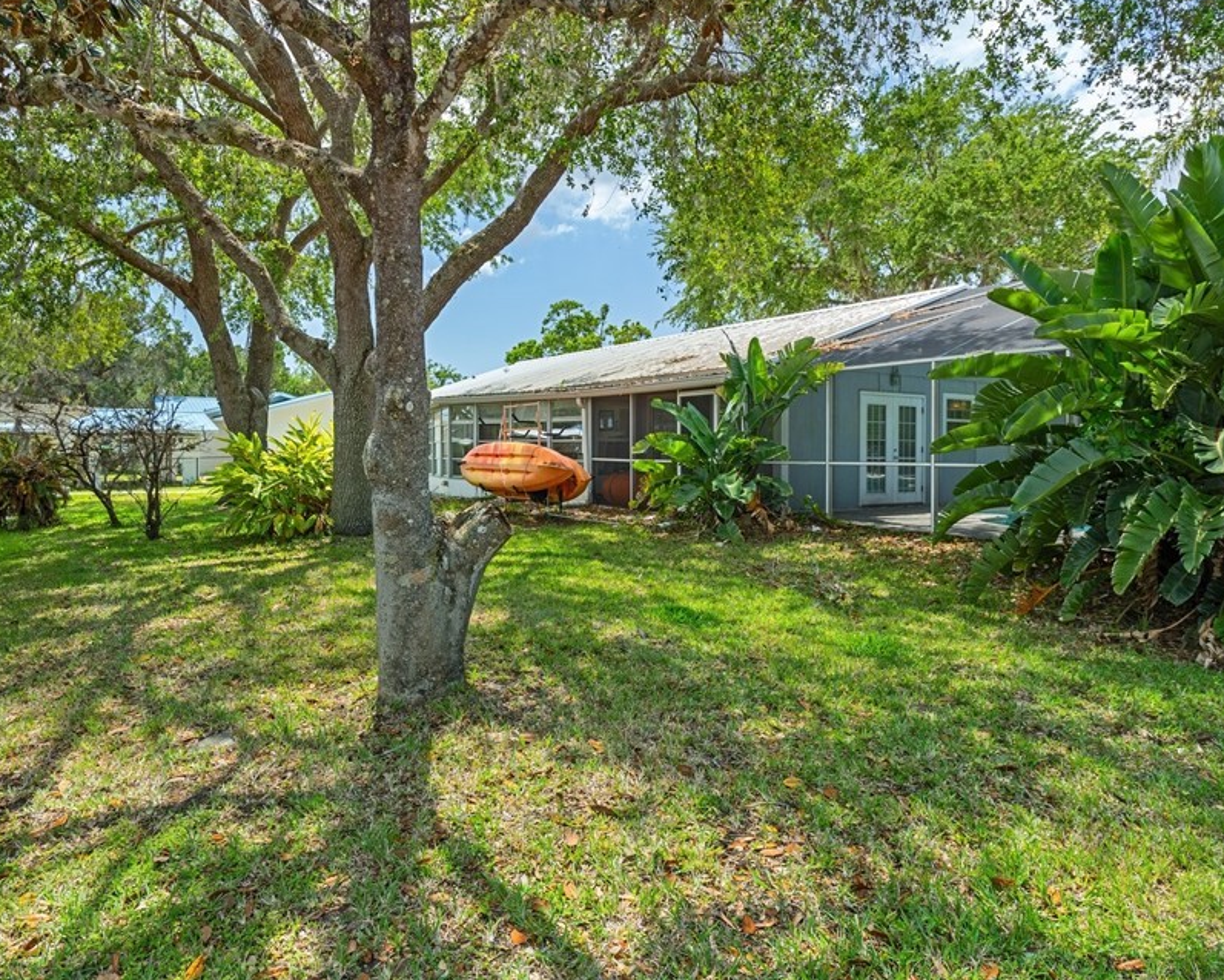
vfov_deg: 60.8
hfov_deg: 72.5
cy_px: 460
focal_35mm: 23
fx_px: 833
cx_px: 582
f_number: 8
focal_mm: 18
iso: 400
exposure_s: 1/125
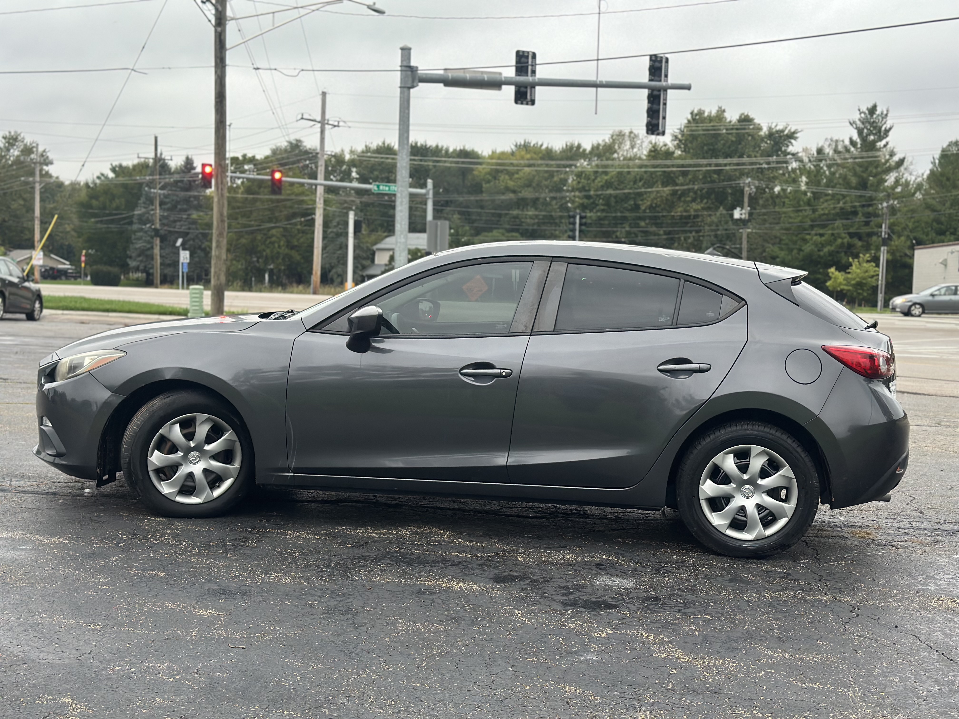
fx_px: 1330
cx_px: 480
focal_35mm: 48
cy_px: 360
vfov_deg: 30.3
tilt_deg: -3.1
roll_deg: -1.0
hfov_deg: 39.7
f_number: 1.78
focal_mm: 6.86
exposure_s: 1/60
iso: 250
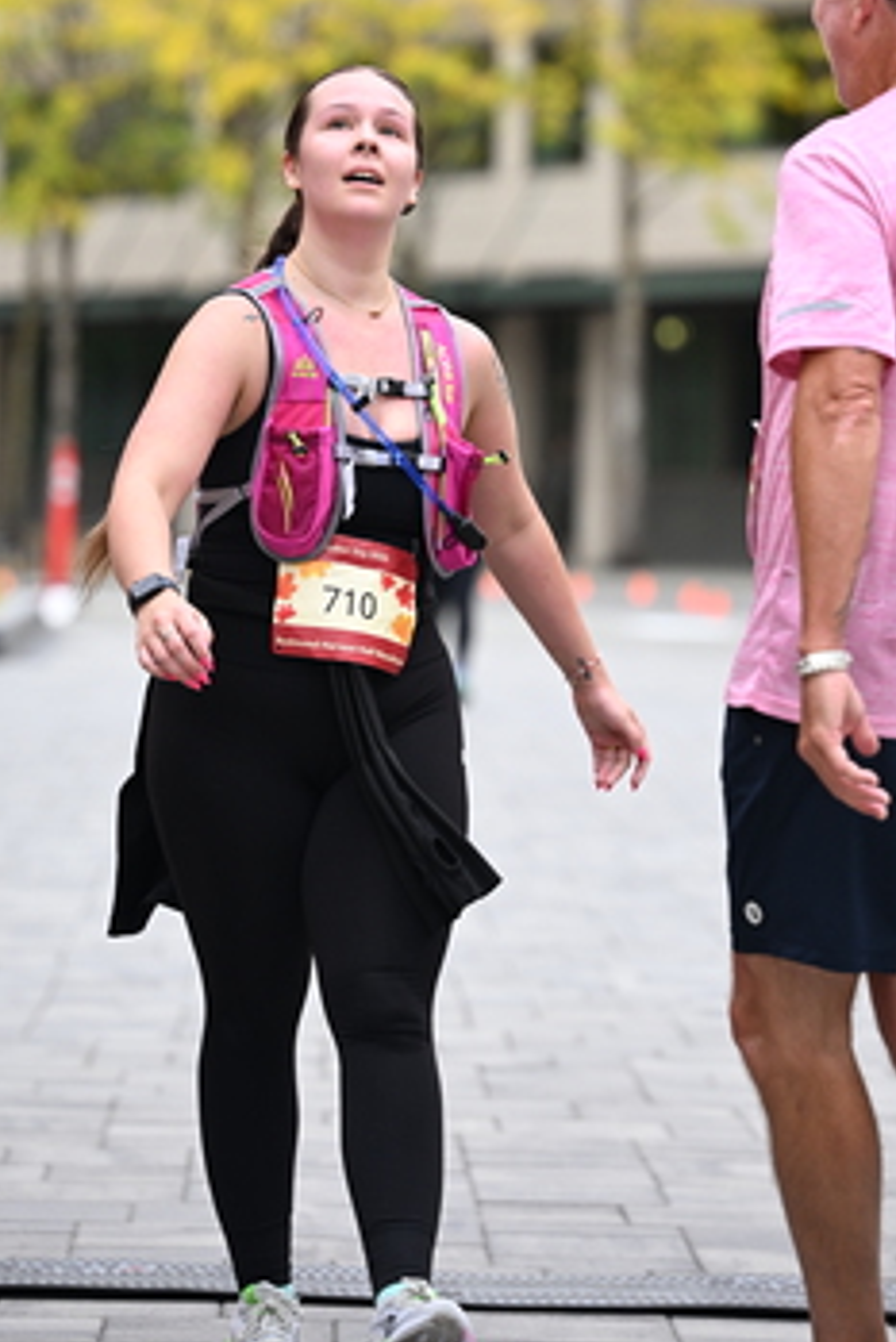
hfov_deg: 7.3
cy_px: 396
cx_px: 490
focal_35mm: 189
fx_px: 7048
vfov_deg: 10.9
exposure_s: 1/1600
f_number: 2.8
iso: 640
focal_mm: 120
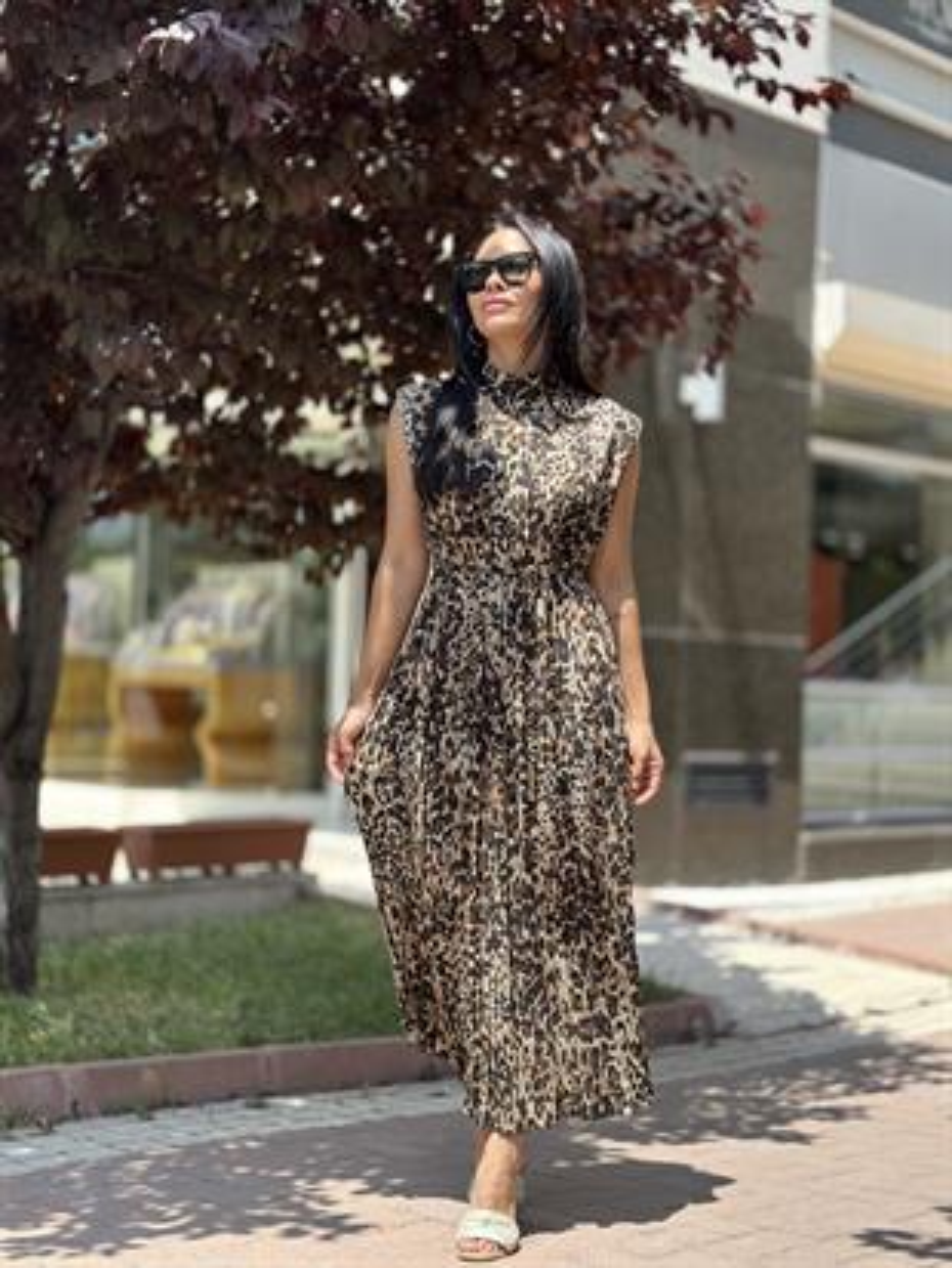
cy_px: 634
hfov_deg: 30.3
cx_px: 476
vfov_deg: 39.6
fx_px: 1759
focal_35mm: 48
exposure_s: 1/1475
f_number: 1.78
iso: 80
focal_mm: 6.86
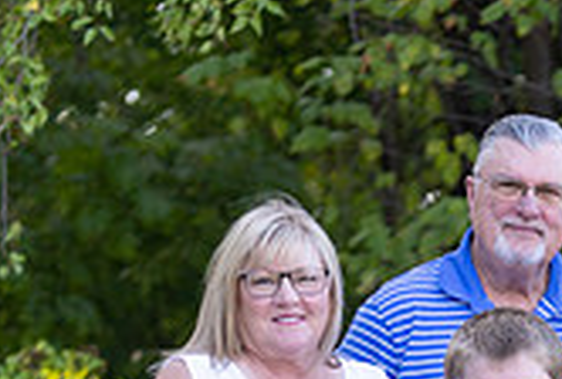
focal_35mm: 302
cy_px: 709
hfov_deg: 6.7
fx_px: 4732
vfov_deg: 4.5
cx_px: 684
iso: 250
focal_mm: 79
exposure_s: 1/320
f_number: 2.8
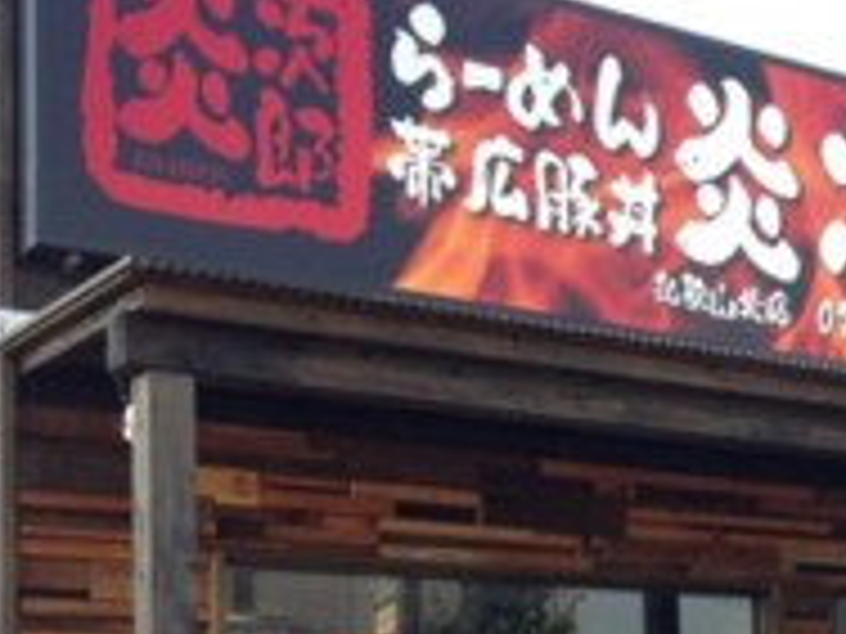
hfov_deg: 23.9
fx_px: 1931
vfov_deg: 17.9
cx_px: 801
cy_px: 719
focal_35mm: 79
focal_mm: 4.13
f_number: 2.4
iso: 50
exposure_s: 1/202
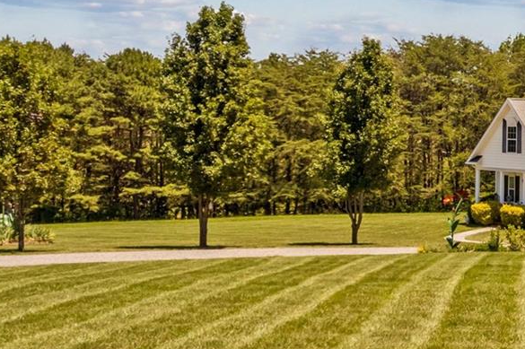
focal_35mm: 77
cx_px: 766
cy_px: 106
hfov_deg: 22.2
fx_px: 1122
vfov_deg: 17.6
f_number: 2.8
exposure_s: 1/1250
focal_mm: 8.38
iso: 110
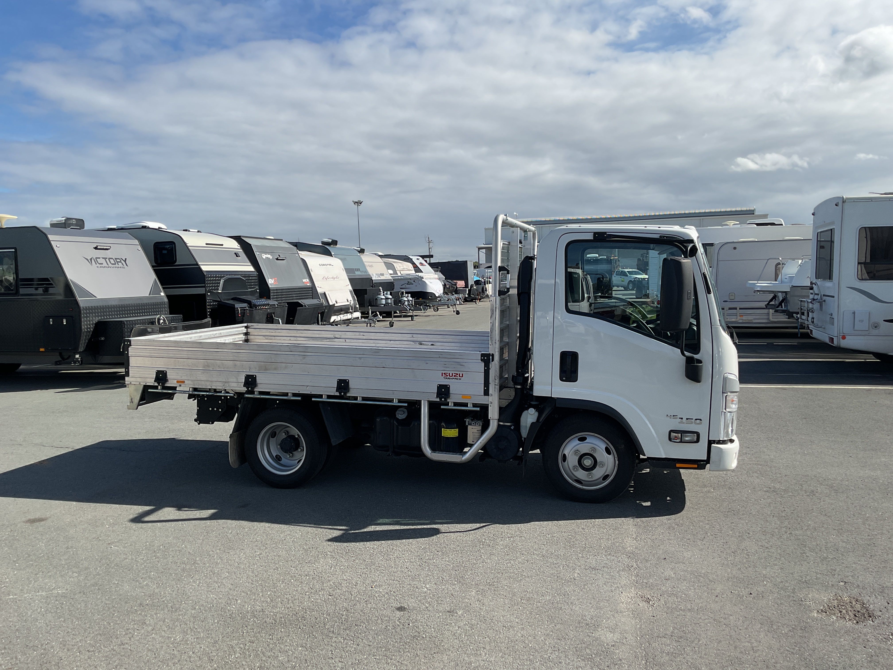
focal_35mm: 29
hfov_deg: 61.7
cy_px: 335
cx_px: 446
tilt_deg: -3.9
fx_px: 748
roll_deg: +1.1
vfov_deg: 48.2
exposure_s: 1/2320
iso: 16
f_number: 1.8
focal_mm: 3
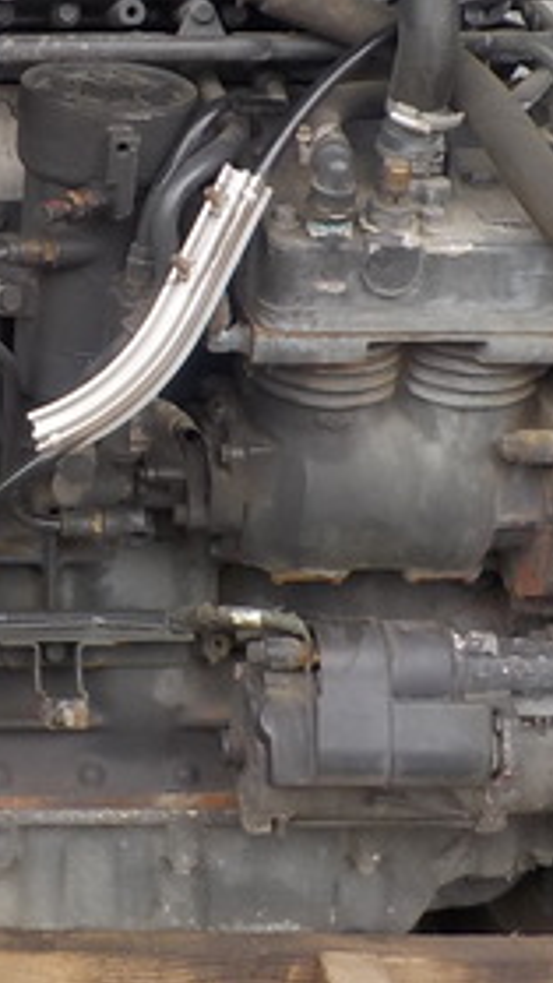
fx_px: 1955
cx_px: -95
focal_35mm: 75
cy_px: 211
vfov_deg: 27.7
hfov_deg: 15.6
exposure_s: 1/60
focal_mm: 4.1
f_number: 3.3
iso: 125
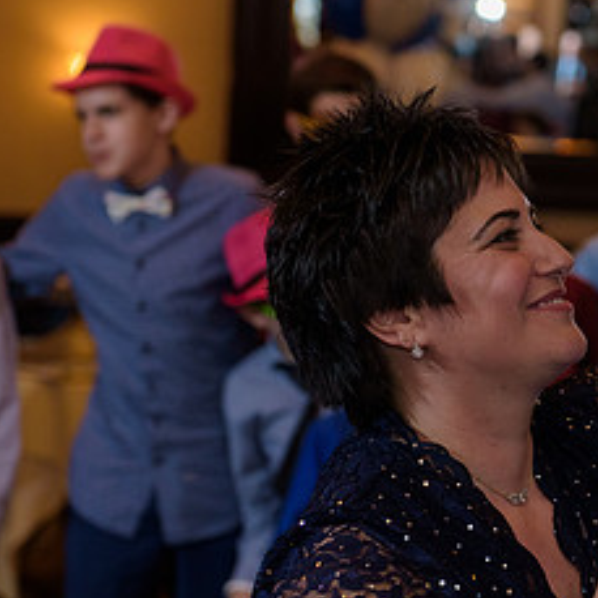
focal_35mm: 151
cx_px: 512
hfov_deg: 11.5
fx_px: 2951
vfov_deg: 11.6
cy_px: 304
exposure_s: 1/125
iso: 1250
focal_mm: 70
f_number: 3.2
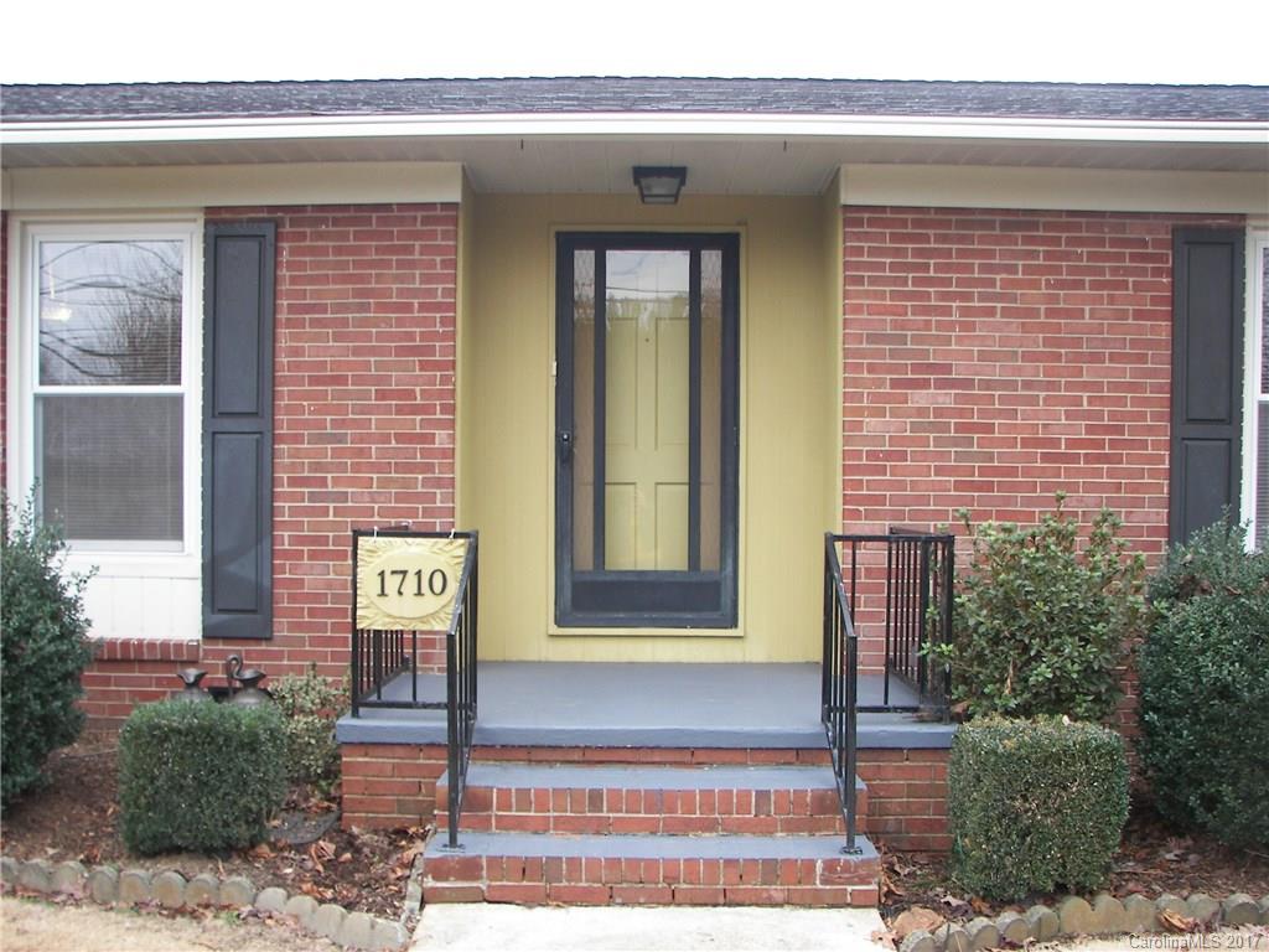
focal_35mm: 36
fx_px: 1320
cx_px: 634
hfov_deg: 51.4
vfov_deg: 39.7
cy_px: 476
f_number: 2.8
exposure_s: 1/50
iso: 50
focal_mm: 6
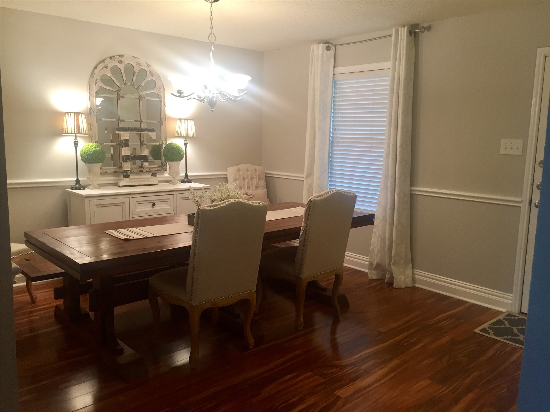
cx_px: 275
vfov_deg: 48.2
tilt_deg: -8.3
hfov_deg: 61.7
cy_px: 206
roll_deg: -1.1
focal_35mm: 29
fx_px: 461
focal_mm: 4.15
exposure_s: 1/30
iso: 64
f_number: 2.2
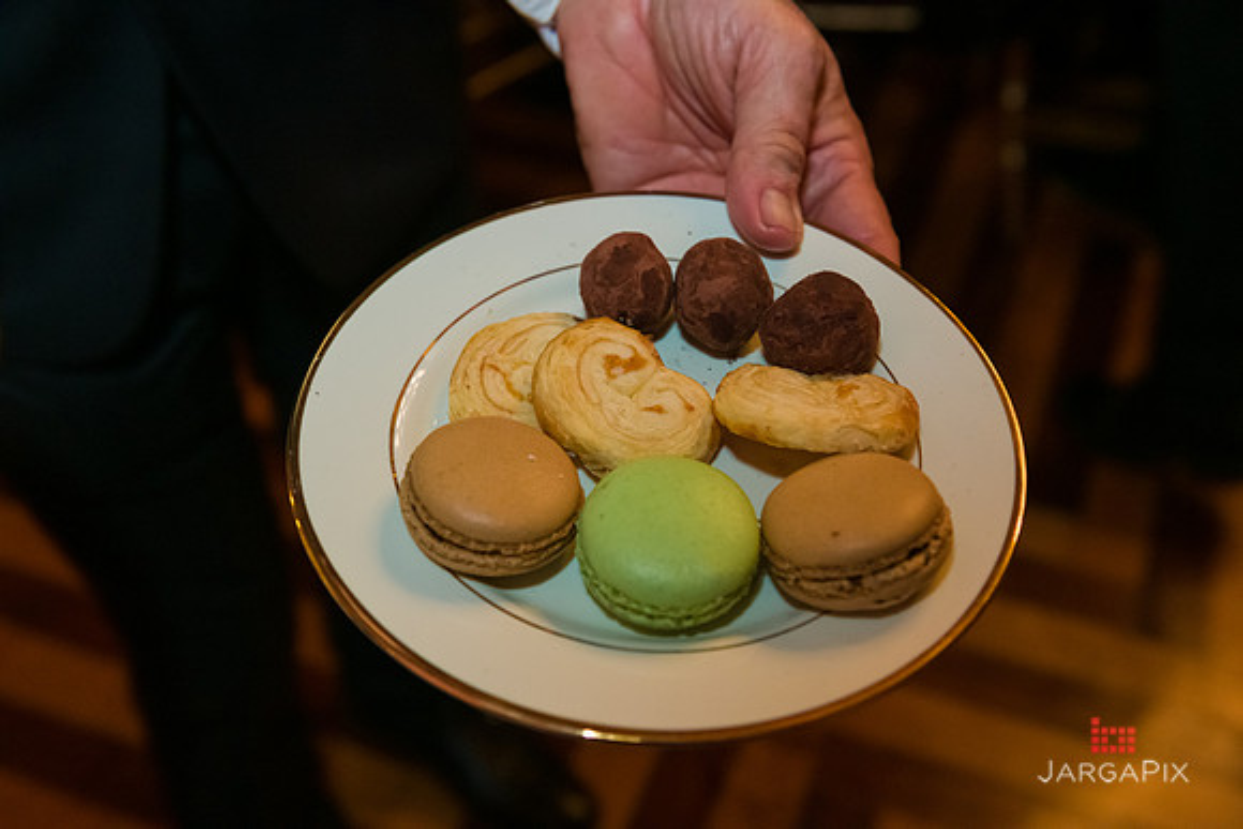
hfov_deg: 48.4
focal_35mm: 40
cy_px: 414
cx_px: 622
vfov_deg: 33.4
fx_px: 1381
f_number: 5
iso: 3200
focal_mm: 40
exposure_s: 1/80
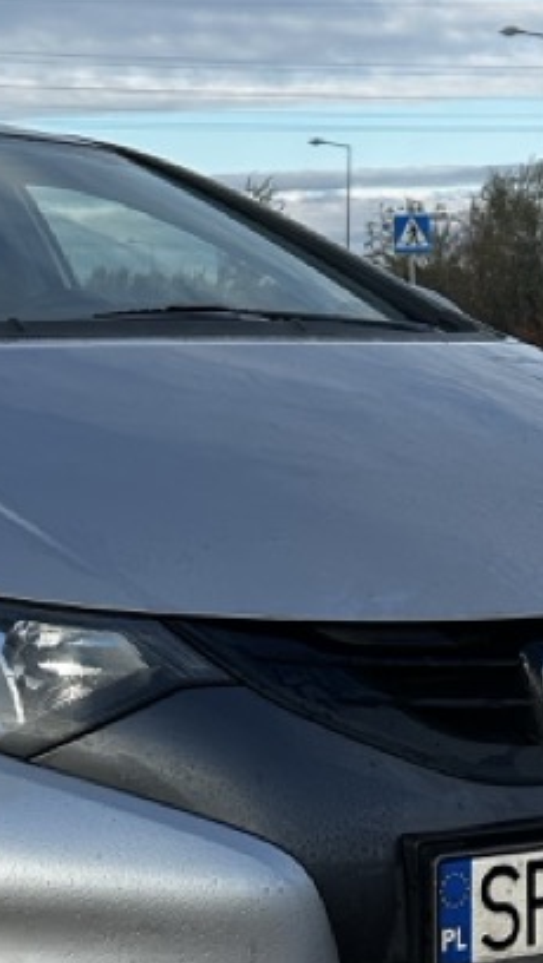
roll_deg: +1.8
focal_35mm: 82
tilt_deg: -2.3
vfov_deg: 25.9
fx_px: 2095
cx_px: 5
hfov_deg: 14.5
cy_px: 444
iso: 80
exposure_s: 1/2882
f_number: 1.78
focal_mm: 6.86
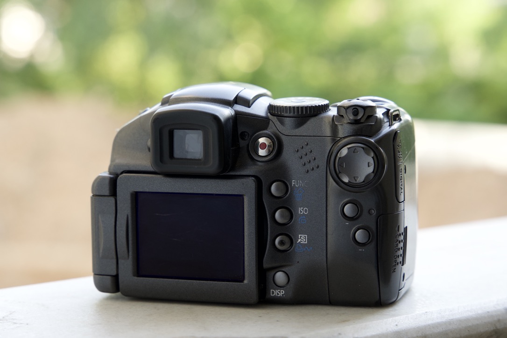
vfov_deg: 15.2
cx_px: 254
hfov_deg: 22.6
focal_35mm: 90
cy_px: 169
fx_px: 1267
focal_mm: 60
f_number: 5.6
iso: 640
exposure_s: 1/125
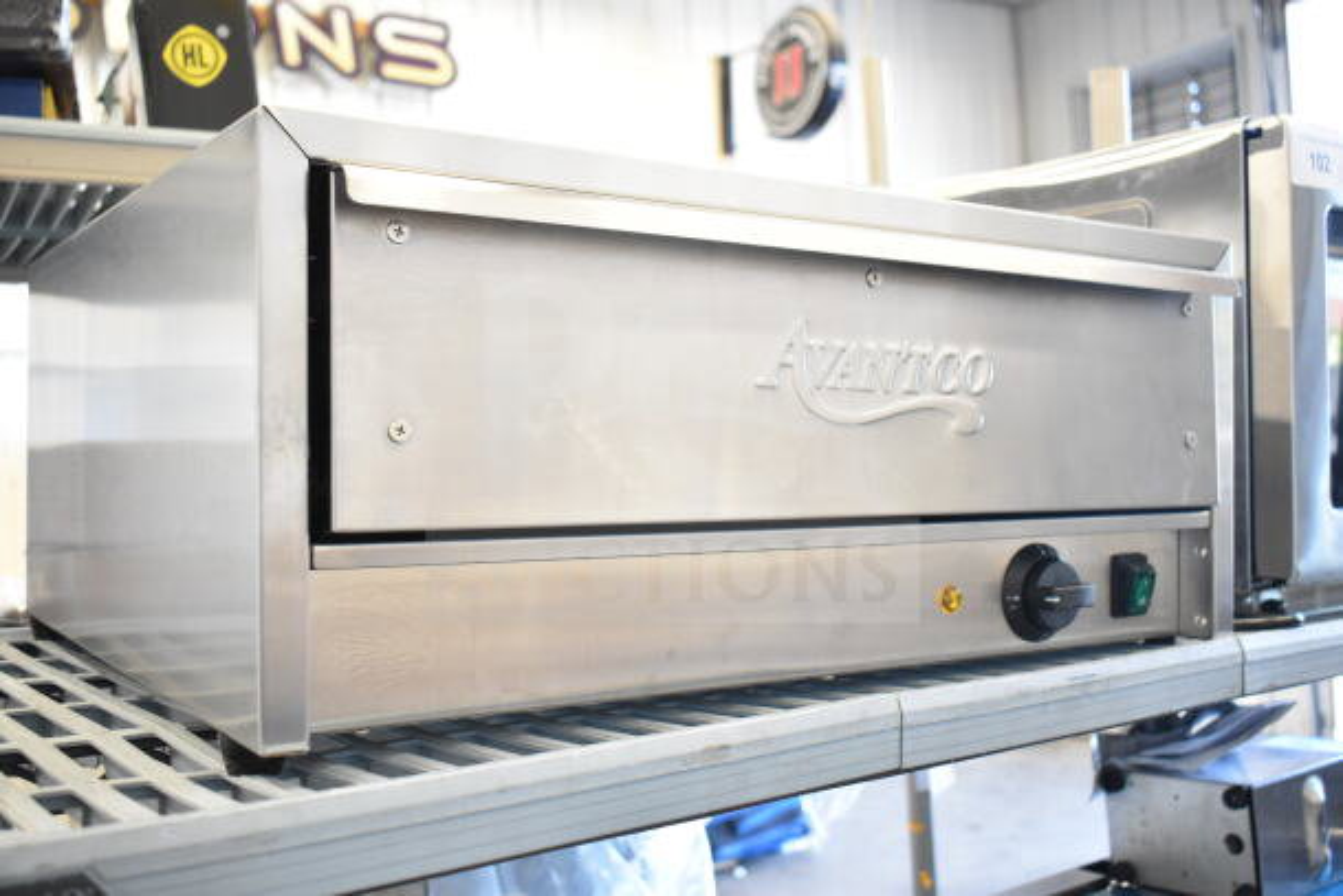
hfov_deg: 53.1
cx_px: 672
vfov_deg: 36.9
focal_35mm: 36
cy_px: 448
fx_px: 1343
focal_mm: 24
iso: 1600
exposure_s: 1/80
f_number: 4.5
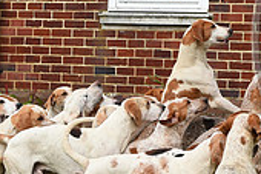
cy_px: 18
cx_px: 393
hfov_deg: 8.4
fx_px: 1731
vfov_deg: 5.7
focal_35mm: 239
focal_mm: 70
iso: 360
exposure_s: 1/800
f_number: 7.1
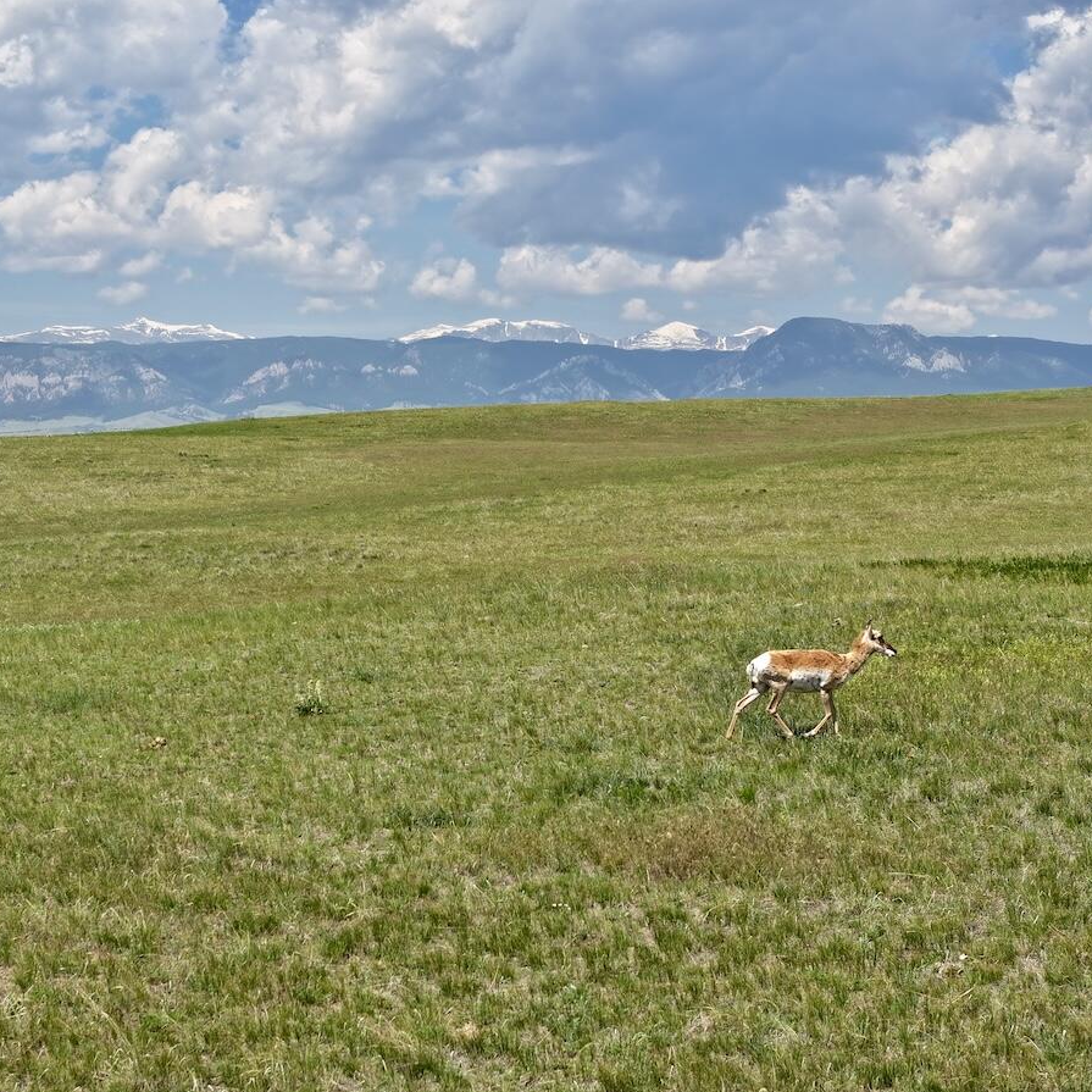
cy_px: 547
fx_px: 2962
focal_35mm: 83
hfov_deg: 20.9
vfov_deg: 20.9
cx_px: 472
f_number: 2.8
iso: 100
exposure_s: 1/1600
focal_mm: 19.35
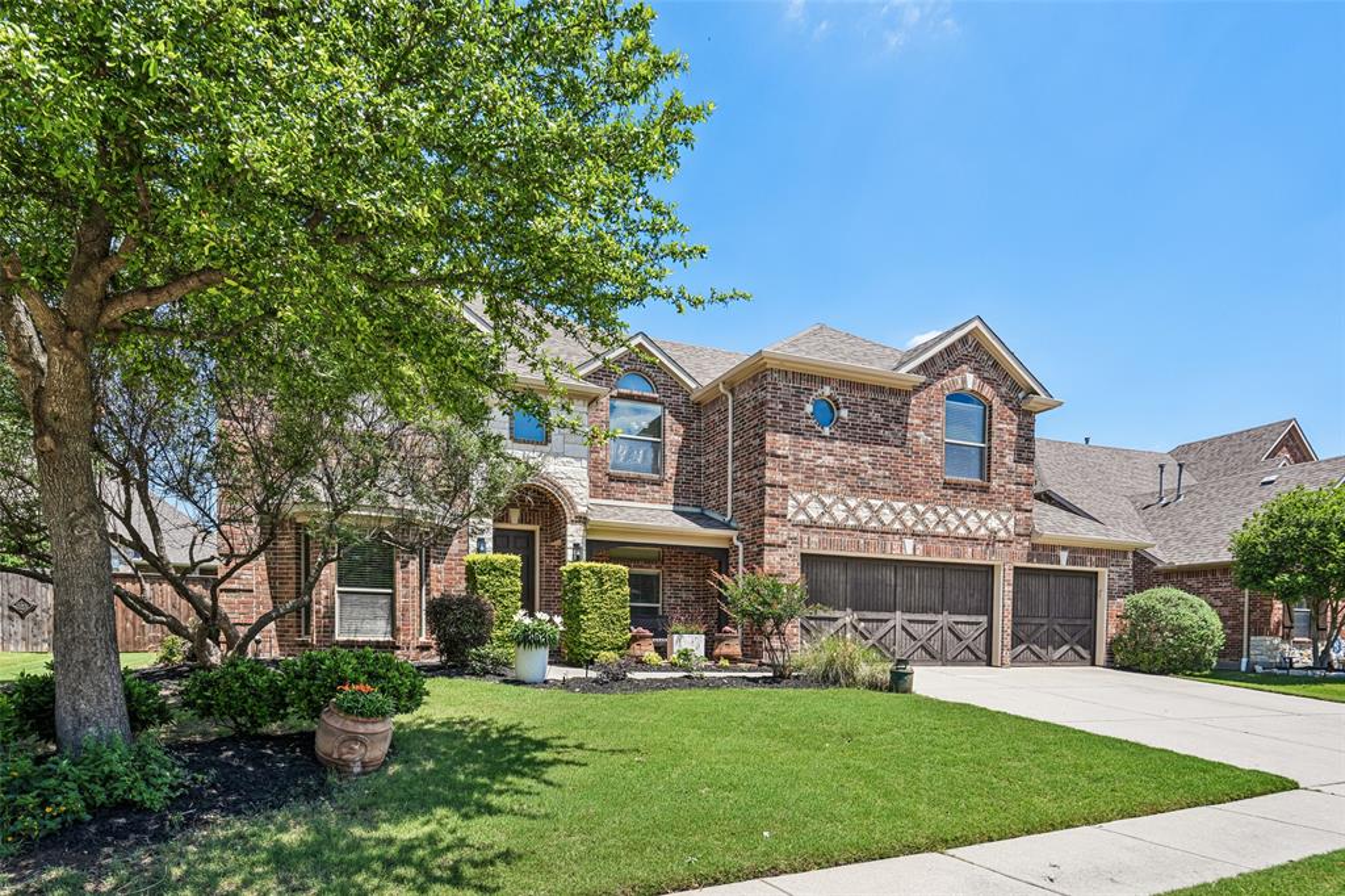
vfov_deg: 64.5
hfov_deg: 86.9
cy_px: 448
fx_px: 710
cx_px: 672
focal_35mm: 19
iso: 100
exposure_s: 1/200
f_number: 8
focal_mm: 19
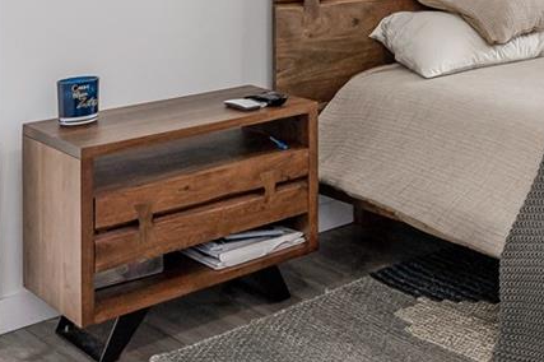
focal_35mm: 60
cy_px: -119
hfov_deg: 25.2
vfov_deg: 20.5
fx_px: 906
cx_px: 820
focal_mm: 16
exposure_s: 1/20
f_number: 9
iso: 100
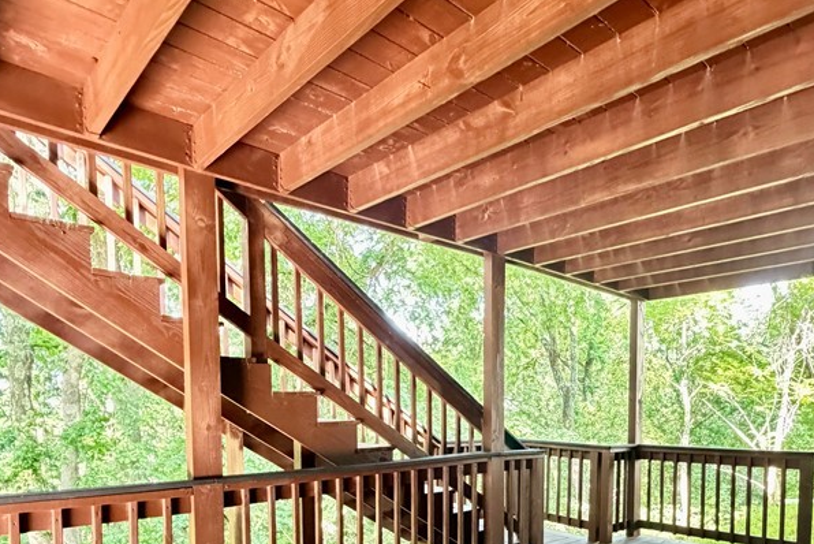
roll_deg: +1.1
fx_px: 566
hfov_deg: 70.8
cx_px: 488
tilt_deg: -4.3
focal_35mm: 25
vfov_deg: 47.8
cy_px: 454
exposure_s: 1/60
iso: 640
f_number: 2.2
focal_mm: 2.22
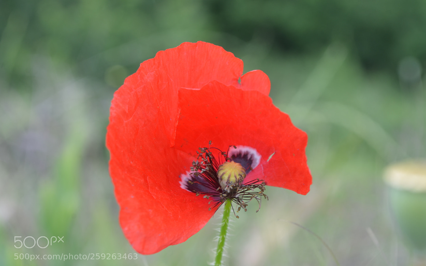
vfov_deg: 15.5
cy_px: 136
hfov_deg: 24.5
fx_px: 981
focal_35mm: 85
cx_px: 212
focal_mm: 55
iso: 110
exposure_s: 1/60
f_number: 8
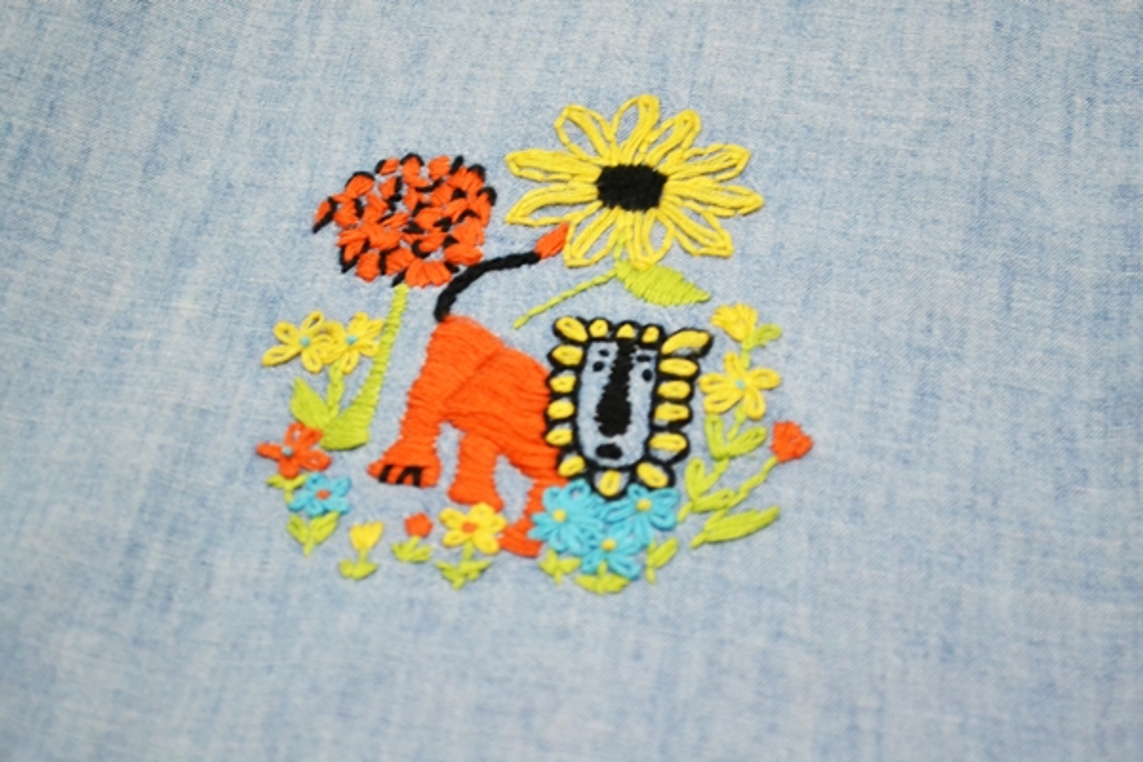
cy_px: 381
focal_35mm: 82
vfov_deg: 16.6
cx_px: 572
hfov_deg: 24.6
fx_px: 2619
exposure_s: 1/13
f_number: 5.6
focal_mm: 55
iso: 3200
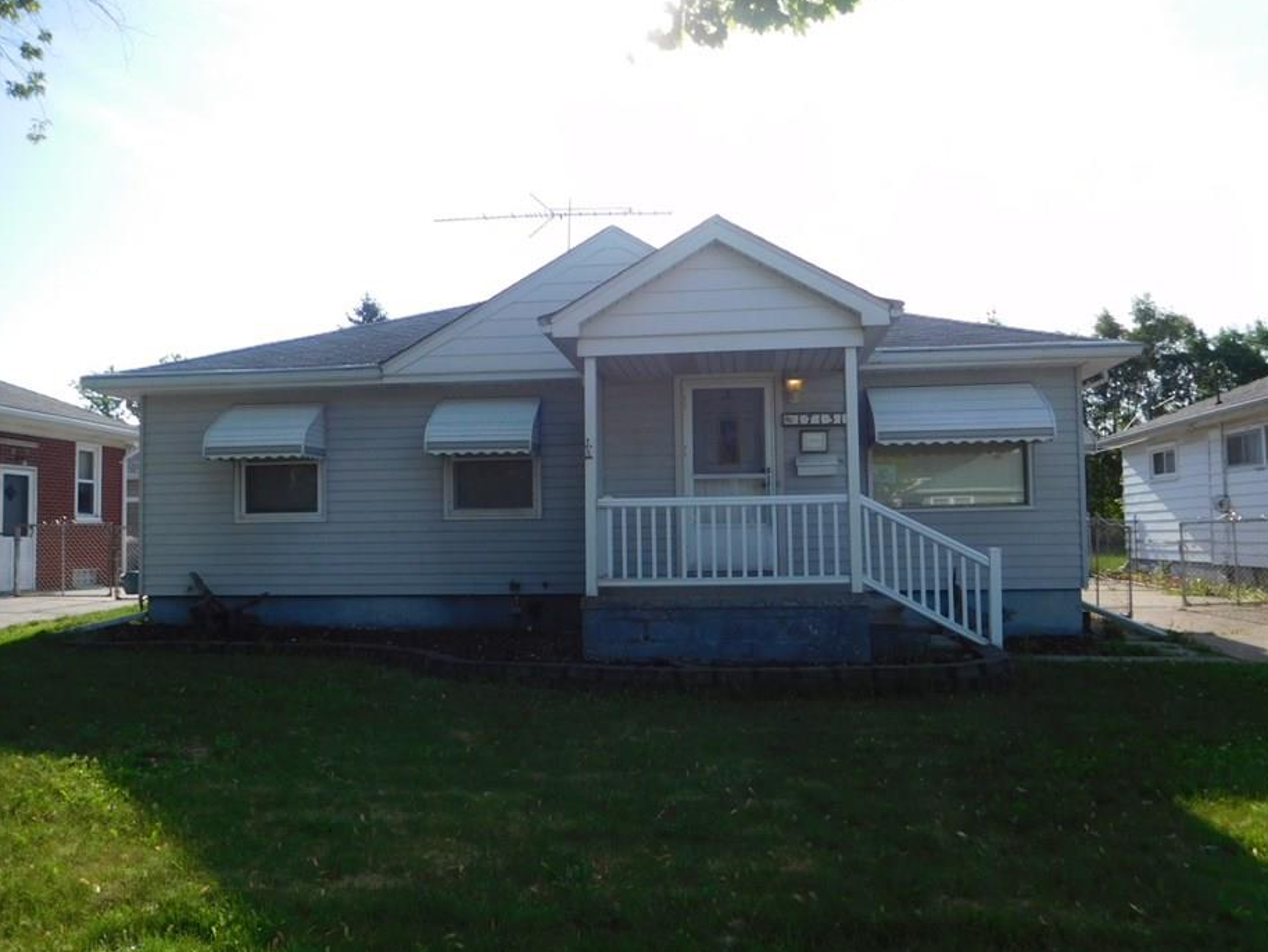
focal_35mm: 28
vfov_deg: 49.8
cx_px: 609
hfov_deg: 63.4
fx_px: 1026
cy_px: 479
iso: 125
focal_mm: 4.5
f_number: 3.4
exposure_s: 1/800
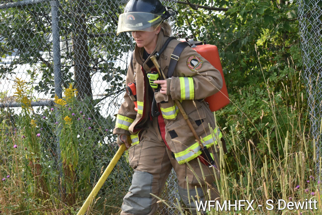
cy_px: 108
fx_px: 1006
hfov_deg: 18.2
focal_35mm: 112
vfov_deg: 12.2
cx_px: 161
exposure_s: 1/323
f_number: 8
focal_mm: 75
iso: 500
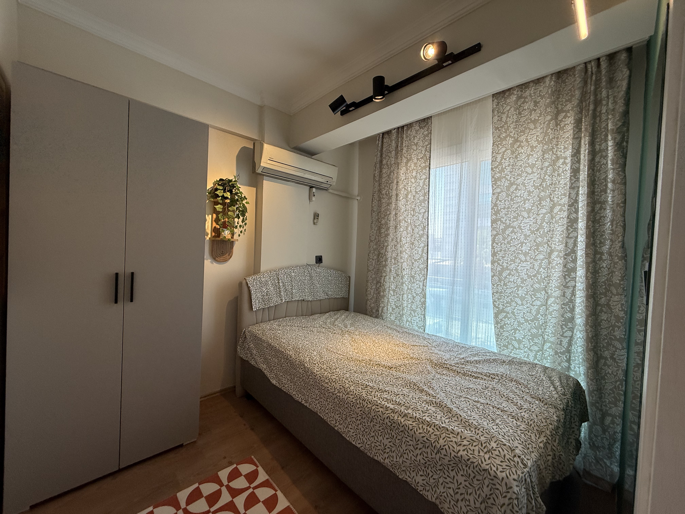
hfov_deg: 102.1
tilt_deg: -0.9
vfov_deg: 85.7
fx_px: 277
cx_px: 342
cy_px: 257
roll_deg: -2.7
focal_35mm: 14
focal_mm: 2.22
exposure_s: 1/181
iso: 64
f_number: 2.2
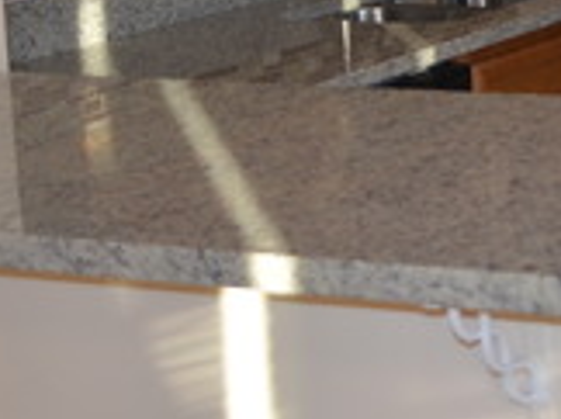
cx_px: 703
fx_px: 2395
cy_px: -149
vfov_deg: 9.8
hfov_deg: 13.0
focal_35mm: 148
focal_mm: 26
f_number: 4.2
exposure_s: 1/100
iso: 400
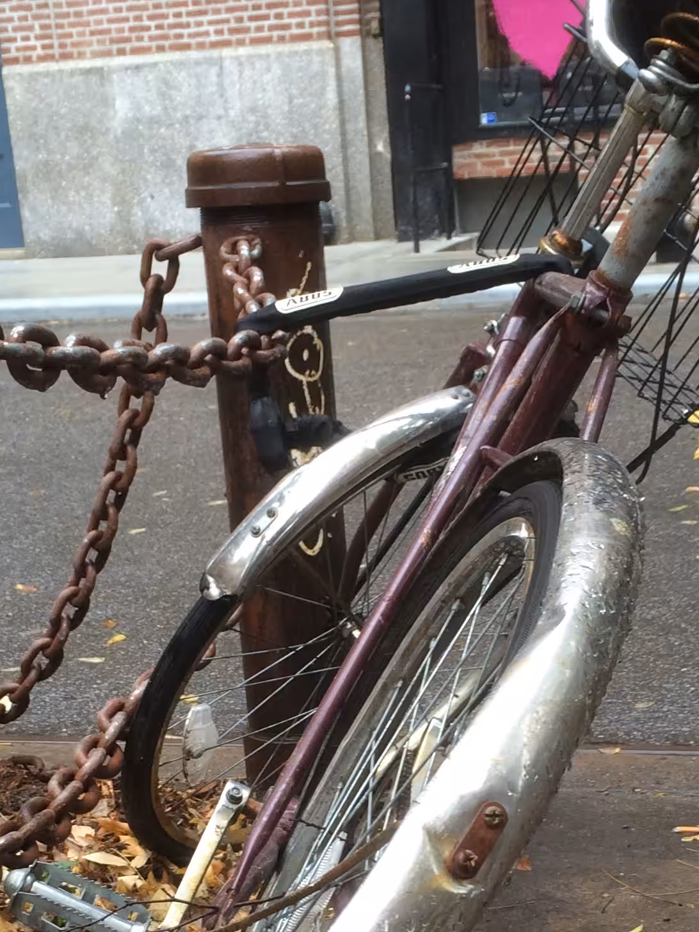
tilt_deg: -18.3
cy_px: 778
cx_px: 405
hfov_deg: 22.6
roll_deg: +4.1
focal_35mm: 65
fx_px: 1750
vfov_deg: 29.0
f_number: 2.2
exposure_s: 1/120
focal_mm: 4.15
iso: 50
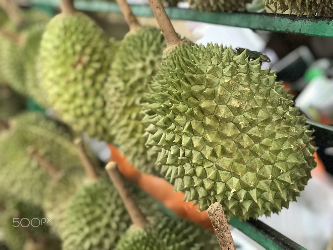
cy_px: 125
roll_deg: +31.8
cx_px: 166
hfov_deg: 33.8
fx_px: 548
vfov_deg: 25.7
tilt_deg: -27.0
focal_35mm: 57
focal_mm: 6.6
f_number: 2.8
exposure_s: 1/100
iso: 400
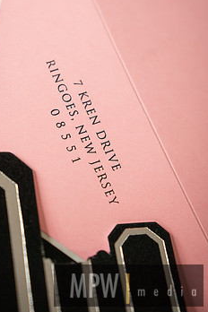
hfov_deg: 14.1
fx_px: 841
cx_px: 78
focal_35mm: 97
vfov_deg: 21.0
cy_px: 118
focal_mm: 75
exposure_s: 1/125
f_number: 4
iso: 320
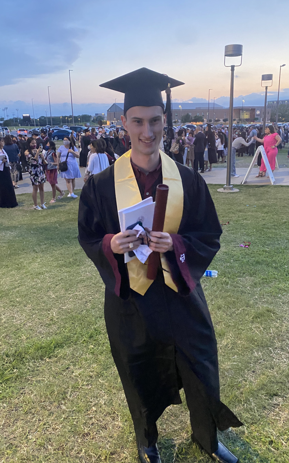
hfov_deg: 44.5
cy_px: 228
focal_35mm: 28
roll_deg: +1.0
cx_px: 155
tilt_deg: -17.0
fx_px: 353
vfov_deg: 66.5
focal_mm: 4.25
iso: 500
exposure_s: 1/40
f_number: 1.8
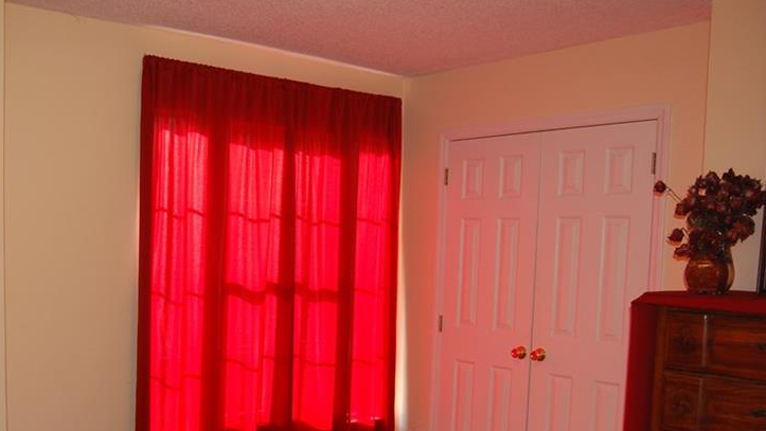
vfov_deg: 29.1
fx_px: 813
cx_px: 266
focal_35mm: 40
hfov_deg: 49.7
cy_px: 341
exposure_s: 1/60
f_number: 3.5
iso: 400
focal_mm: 18
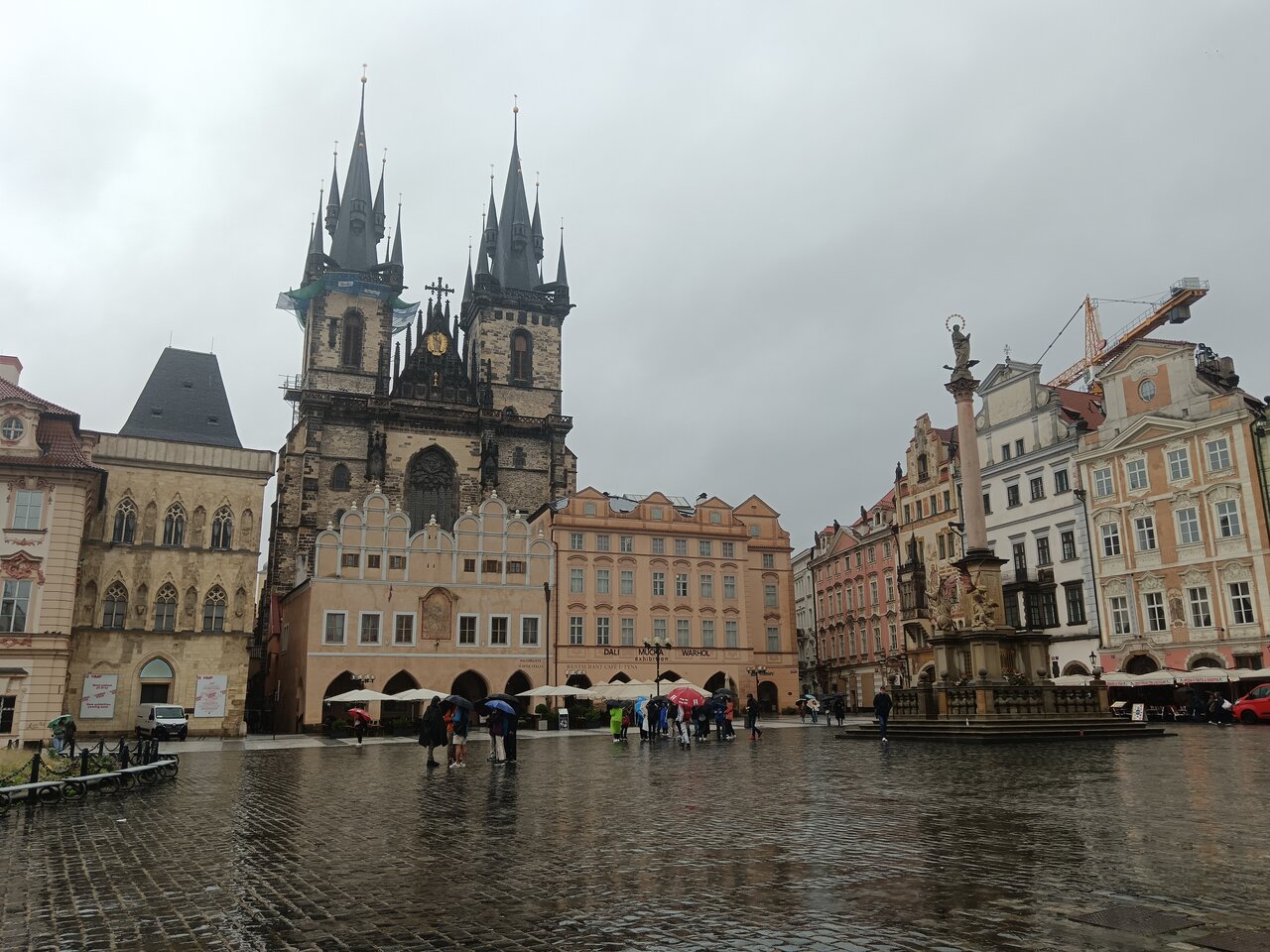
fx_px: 991
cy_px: 476
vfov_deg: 51.4
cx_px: 635
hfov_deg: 65.3
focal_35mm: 27
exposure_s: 1/332
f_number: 1.9
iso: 100
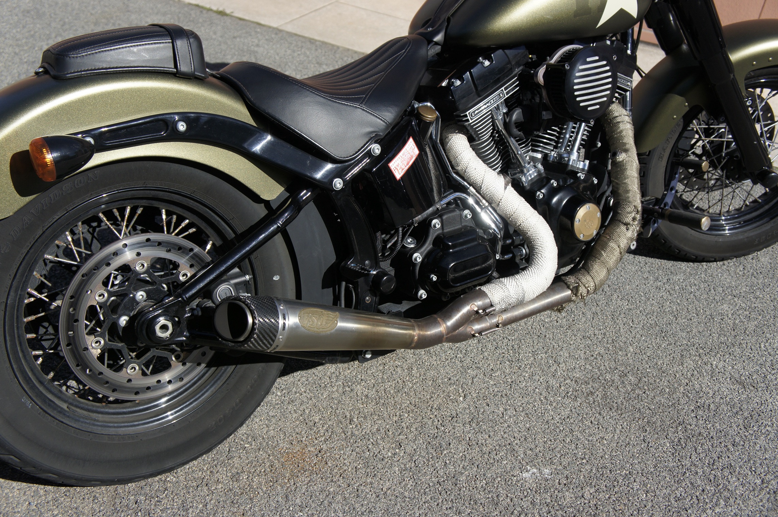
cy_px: 258
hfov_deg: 46.4
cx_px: 389
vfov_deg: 31.8
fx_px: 907
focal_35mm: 42
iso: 200
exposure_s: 1/1600
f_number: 4.5
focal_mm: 28
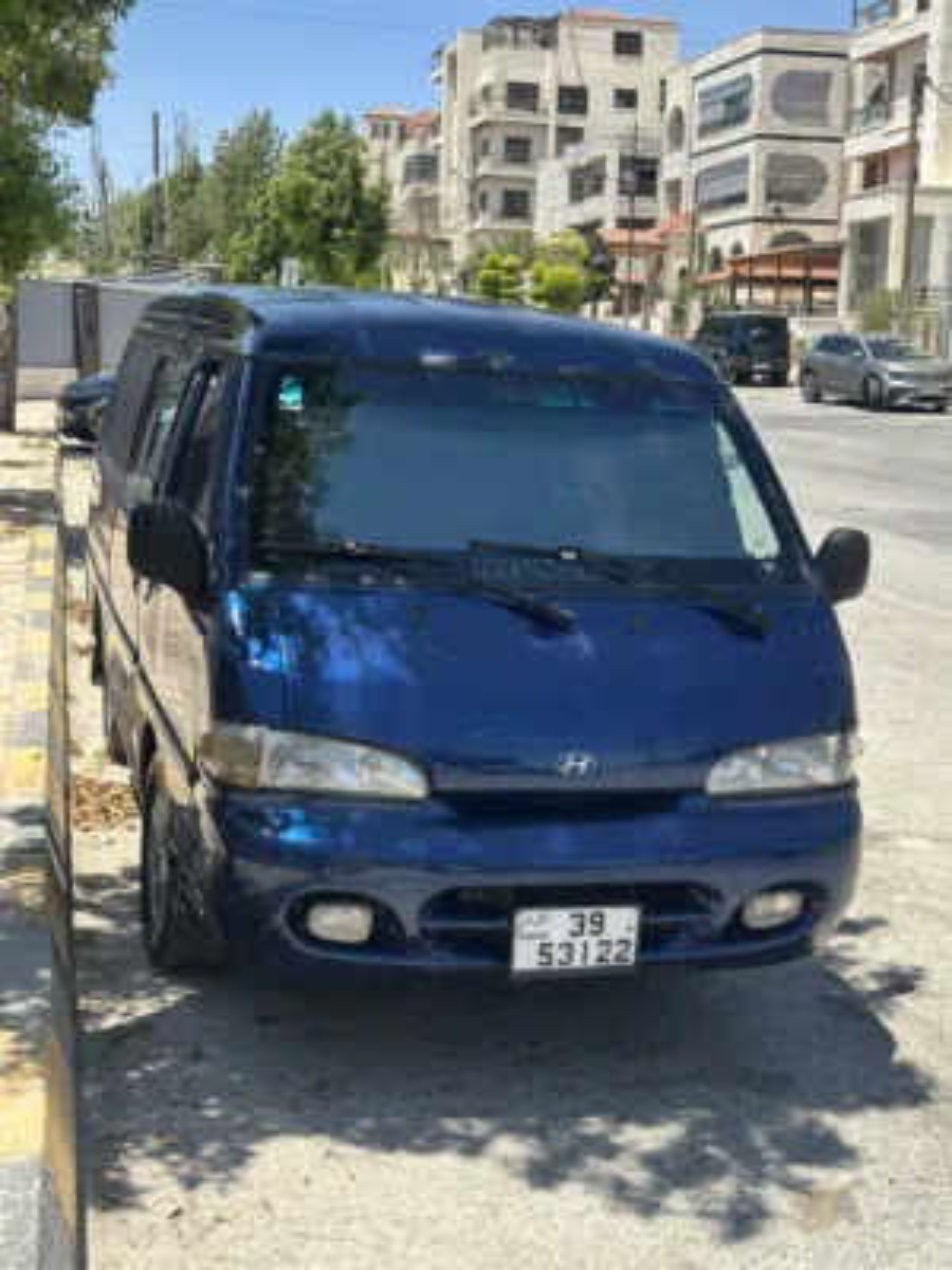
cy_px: 635
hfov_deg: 30.3
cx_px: 476
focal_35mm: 48
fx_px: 1760
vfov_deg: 39.7
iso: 64
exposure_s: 1/2532
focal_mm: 6.86
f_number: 1.78
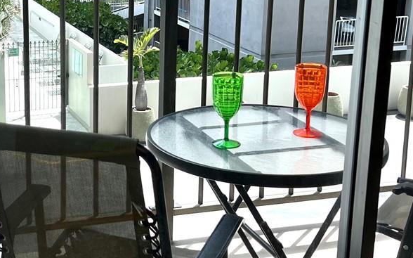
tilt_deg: -15.1
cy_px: 77
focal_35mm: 75
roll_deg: +0.5
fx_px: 844
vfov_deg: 17.3
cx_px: 70
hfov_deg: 26.9
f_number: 1.5
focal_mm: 5.7
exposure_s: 1/932
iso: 50
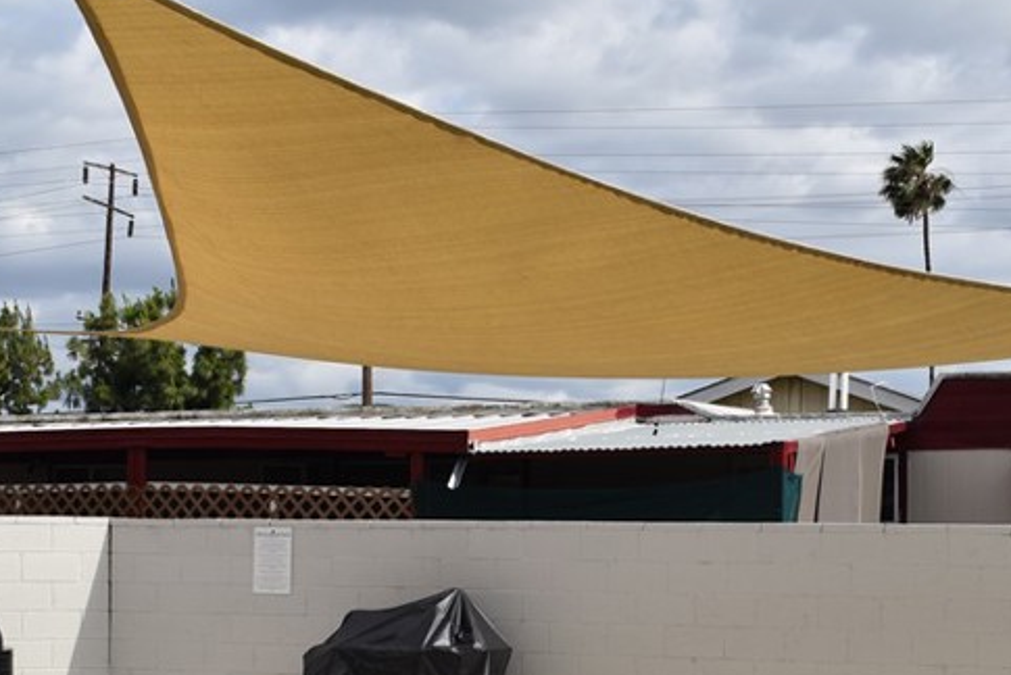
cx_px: 686
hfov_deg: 26.5
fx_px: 2136
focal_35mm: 76
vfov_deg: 17.7
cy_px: 618
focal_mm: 24
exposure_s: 1/320
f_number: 9
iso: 100
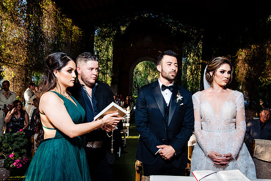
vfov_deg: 37.9
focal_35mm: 35
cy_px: 90
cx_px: 136
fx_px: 264
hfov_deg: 54.4
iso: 800
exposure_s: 1/200
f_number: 7.1
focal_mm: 35
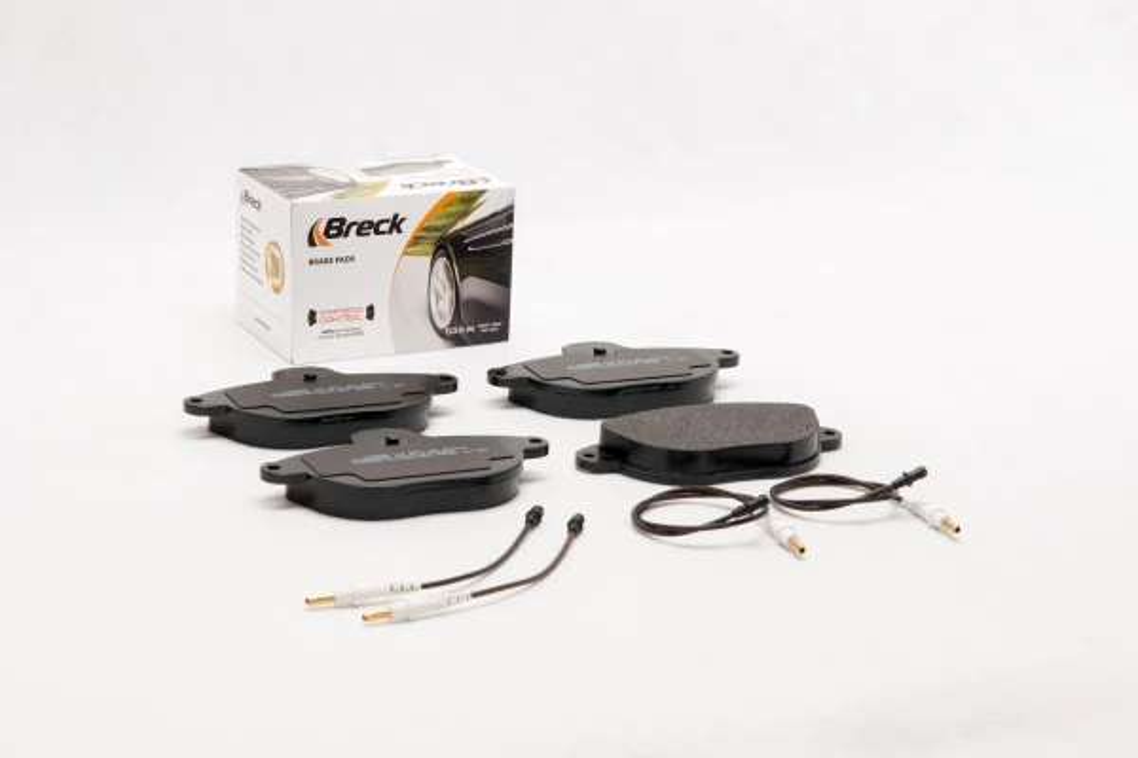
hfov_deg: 22.6
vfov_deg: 15.2
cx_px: 569
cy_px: 379
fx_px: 2845
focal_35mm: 90
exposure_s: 1/125
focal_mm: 60
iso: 100
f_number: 13
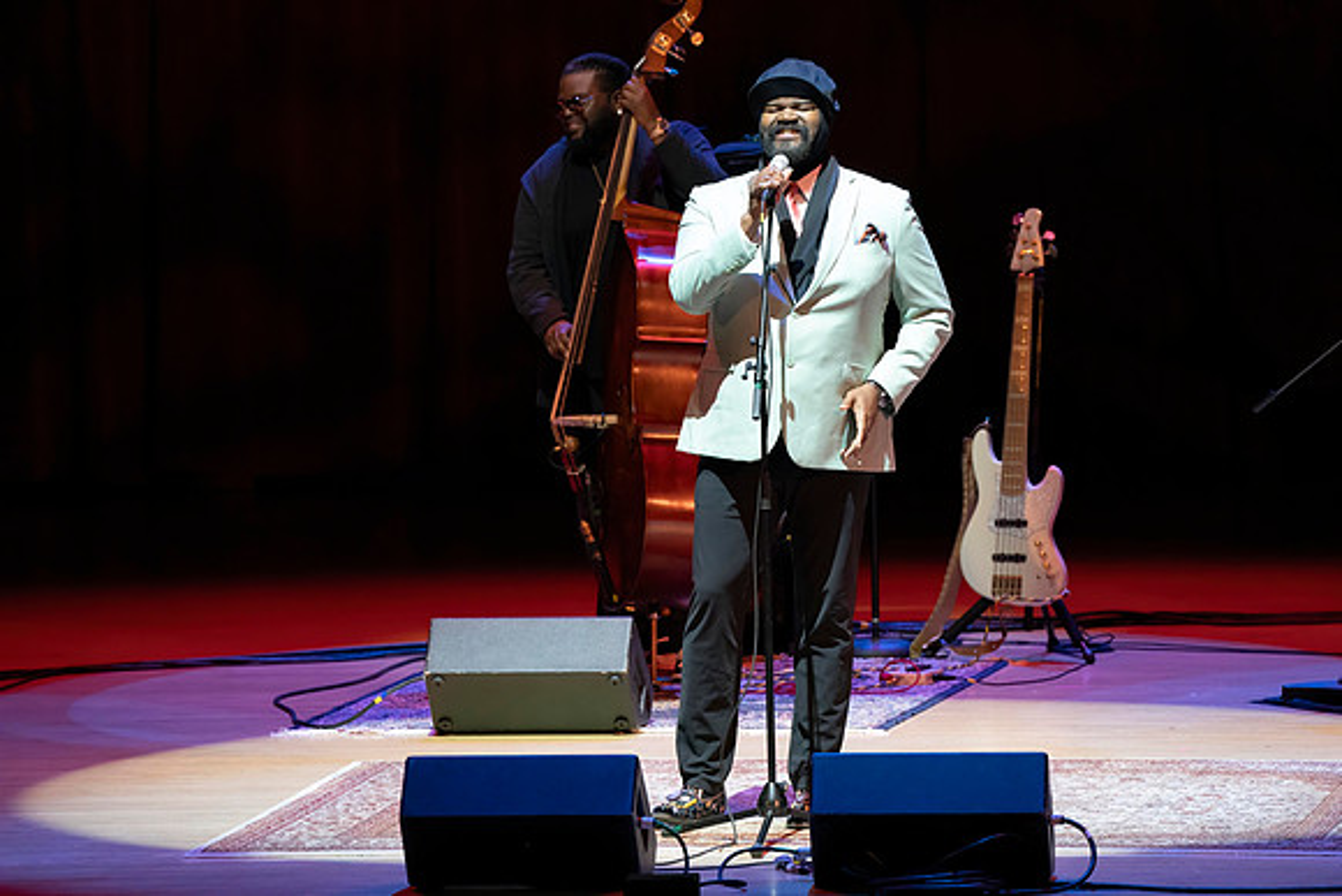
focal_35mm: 330
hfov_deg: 6.2
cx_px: 671
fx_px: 12304
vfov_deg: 4.2
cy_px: 448
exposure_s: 1/250
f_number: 7.1
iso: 6400
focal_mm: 330
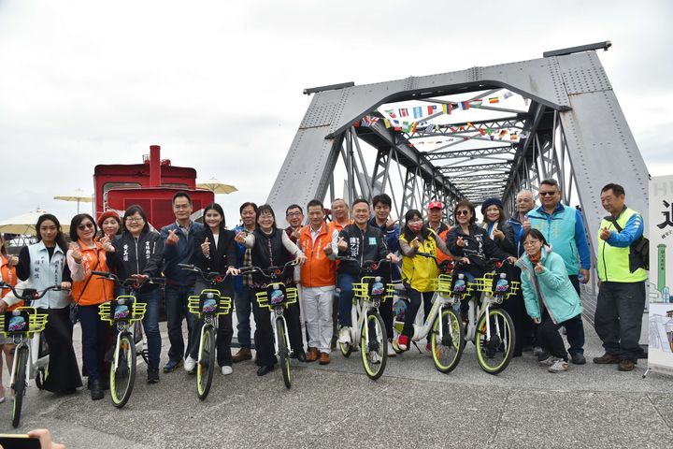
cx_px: 336
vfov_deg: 53.1
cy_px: 224
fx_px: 449
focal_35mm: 24
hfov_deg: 73.7
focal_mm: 24
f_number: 9
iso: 200
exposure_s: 1/320
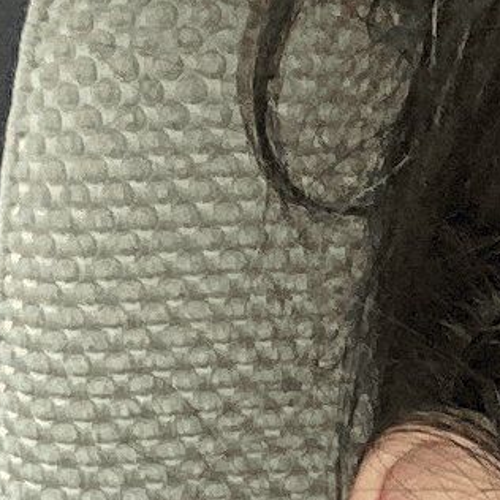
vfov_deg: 6.2
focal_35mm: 259
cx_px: 1503
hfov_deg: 6.2
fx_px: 4233
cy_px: 1576
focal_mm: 2.71
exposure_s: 1/122
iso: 64
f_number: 2.2
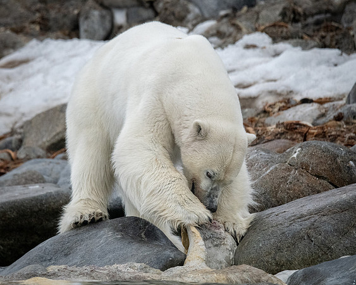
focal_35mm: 709
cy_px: 98
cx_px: 161
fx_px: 7463
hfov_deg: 2.7
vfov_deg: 2.2
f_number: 6.3
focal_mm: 460
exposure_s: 1/4000
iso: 3200
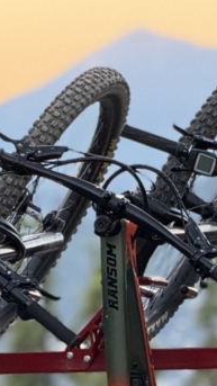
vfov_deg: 4.7
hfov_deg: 2.6
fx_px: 4684
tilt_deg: -2.9
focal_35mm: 458
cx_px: 301
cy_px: 486
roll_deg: +0.5
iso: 320
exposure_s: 1/99
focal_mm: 15.66
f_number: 2.8
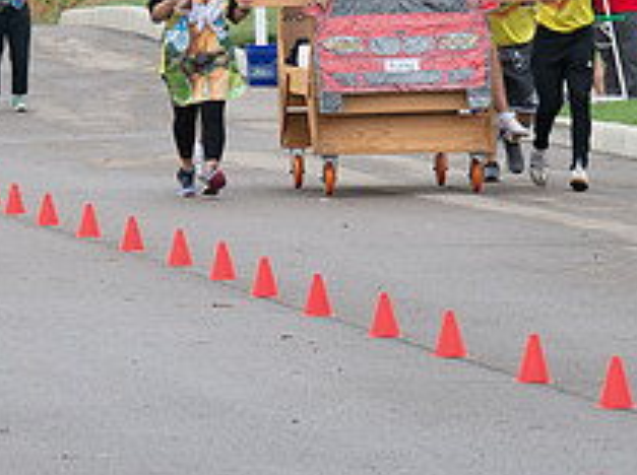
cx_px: 100
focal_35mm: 573
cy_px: -92
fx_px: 10526
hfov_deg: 3.5
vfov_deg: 2.6
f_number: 10
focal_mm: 155
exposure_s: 1/250
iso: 640
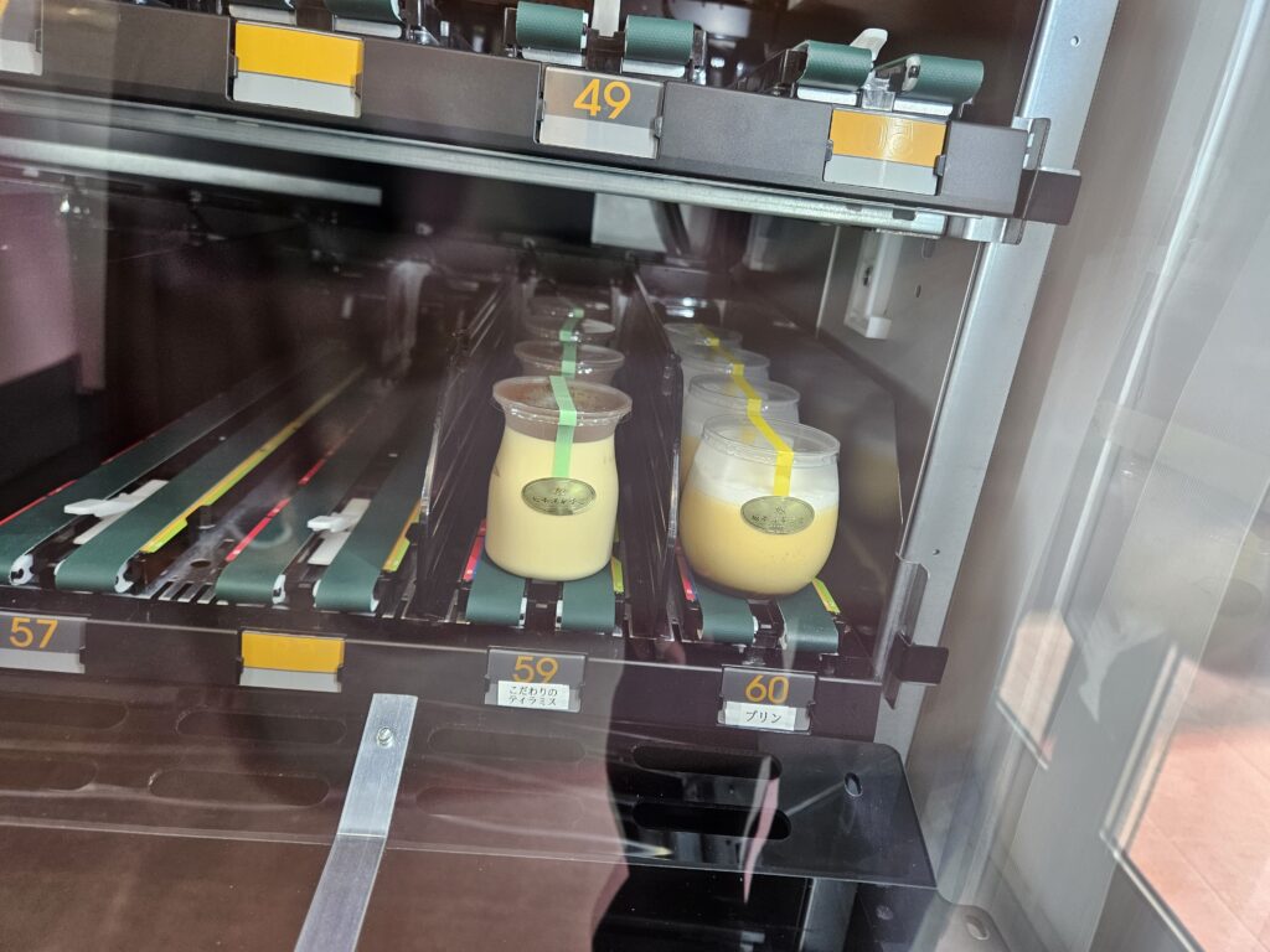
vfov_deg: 58.9
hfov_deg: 73.9
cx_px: 635
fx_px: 844
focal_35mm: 23
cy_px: 476
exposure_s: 1/70
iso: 250
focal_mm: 5.4
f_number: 1.8
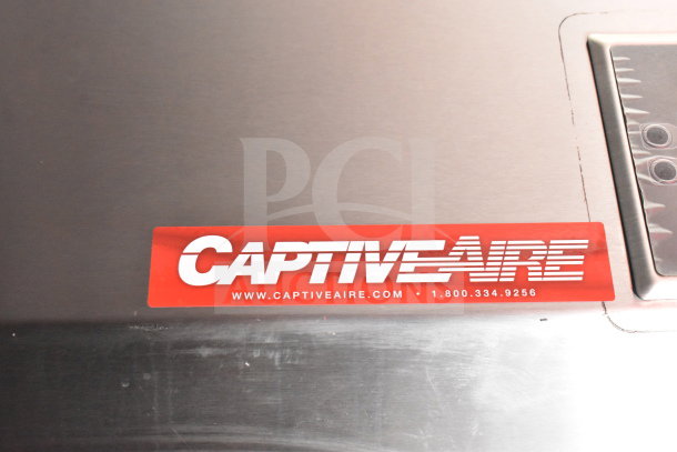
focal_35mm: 60
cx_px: 338
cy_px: 226
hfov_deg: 33.4
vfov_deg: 22.6
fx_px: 1129
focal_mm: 40
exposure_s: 1/250
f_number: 8
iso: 6400
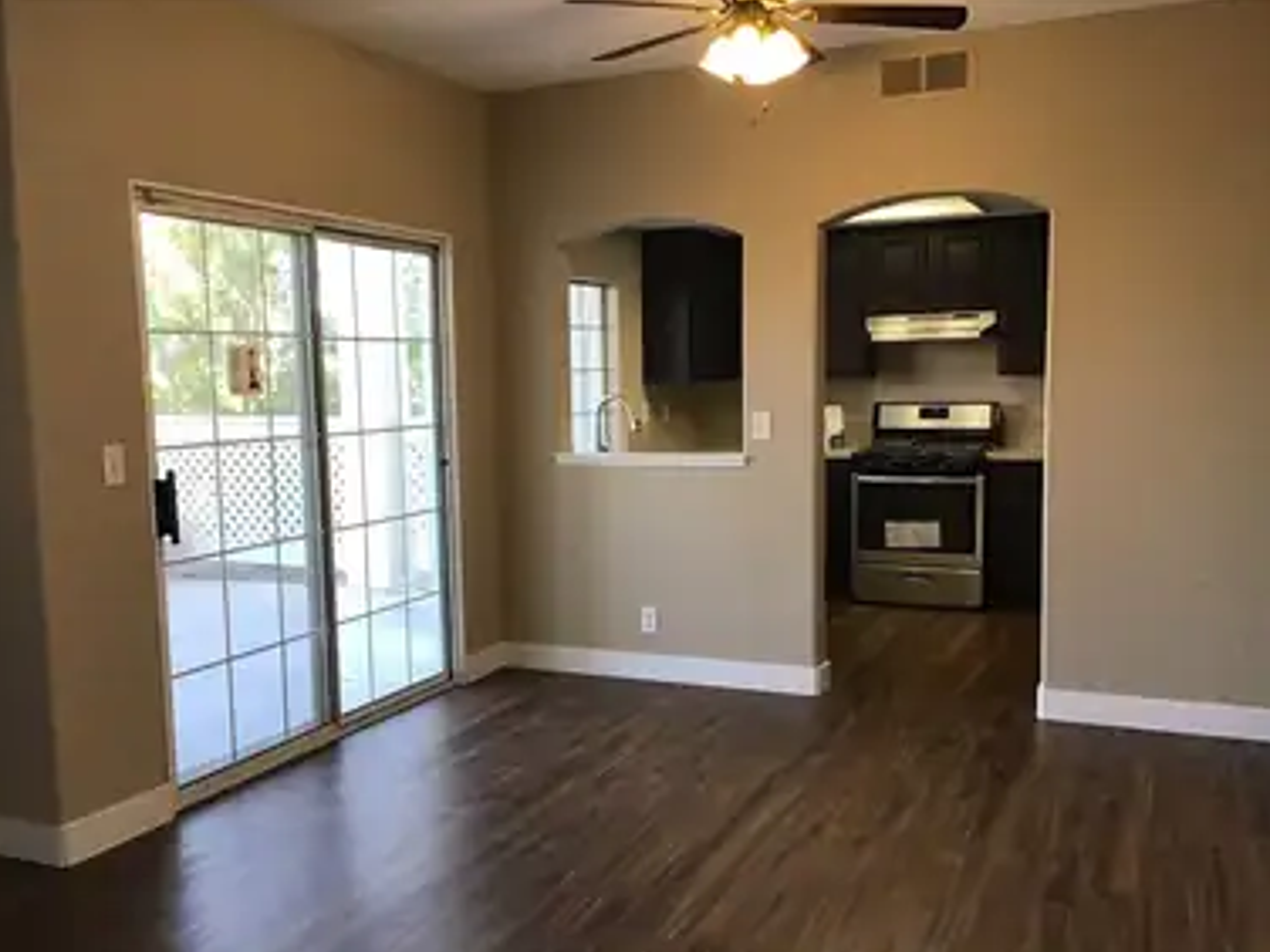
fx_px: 1211
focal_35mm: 33
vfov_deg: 42.9
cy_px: 500
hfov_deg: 55.3
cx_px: 601
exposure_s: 1/30
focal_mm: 3.3
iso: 32
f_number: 2.4
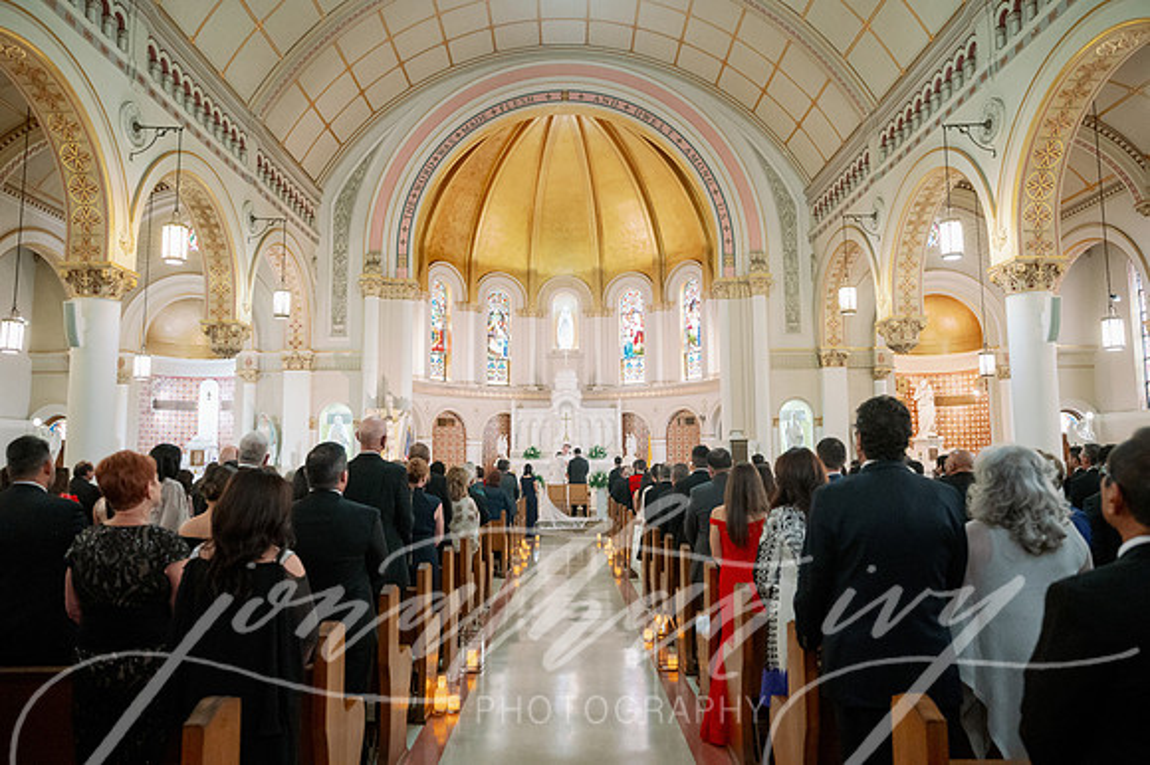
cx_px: 580
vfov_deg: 52.1
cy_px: 375
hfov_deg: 72.6
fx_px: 782
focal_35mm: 25
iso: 4000
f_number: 2.8
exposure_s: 1/200
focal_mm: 24
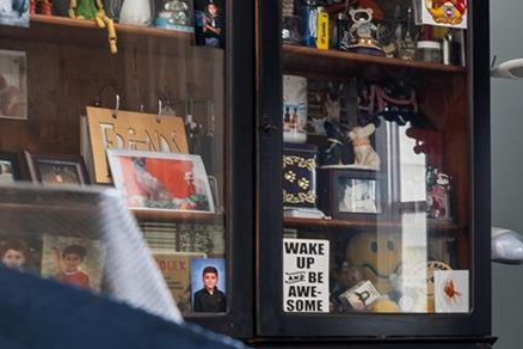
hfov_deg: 12.9
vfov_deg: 10.4
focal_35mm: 131
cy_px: 299
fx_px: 1903
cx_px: 1150
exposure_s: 1/1.67
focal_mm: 28
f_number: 8
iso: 100
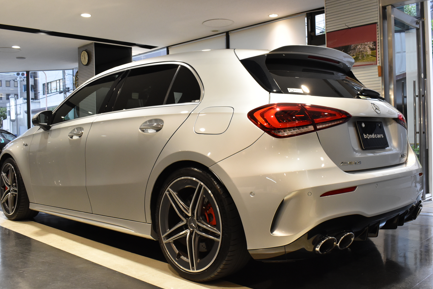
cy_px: 146
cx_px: 215
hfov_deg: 54.4
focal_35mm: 35
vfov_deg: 37.9
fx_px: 421
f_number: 8
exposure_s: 1/40
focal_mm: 22
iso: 1600
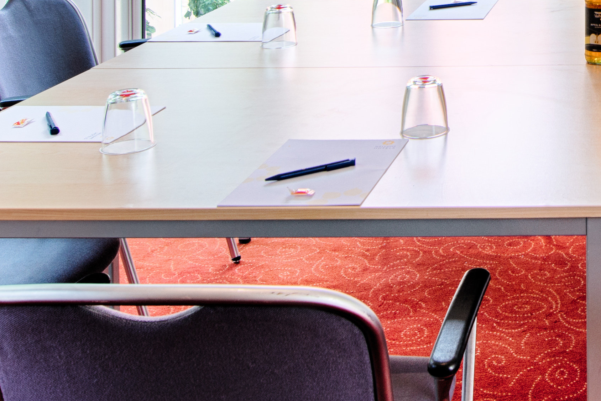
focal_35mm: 61
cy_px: -196
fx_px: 1019
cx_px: 685
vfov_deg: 19.5
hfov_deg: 29.2
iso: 100
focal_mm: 14
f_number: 8
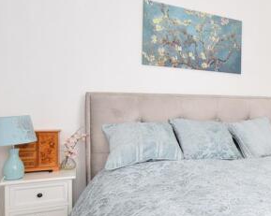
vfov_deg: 45.8
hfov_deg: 45.3
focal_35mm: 32
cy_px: 111
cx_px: 281
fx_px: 257
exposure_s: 1/60
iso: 400
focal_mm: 10
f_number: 5.6
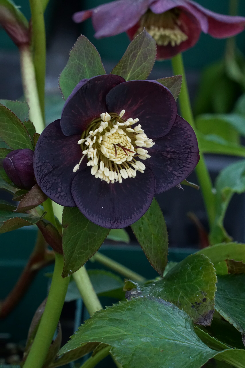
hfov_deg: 6.8
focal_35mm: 202
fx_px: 2067
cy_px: 184
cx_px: 122
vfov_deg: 10.2
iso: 3200
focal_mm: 135
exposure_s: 1/125
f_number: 16
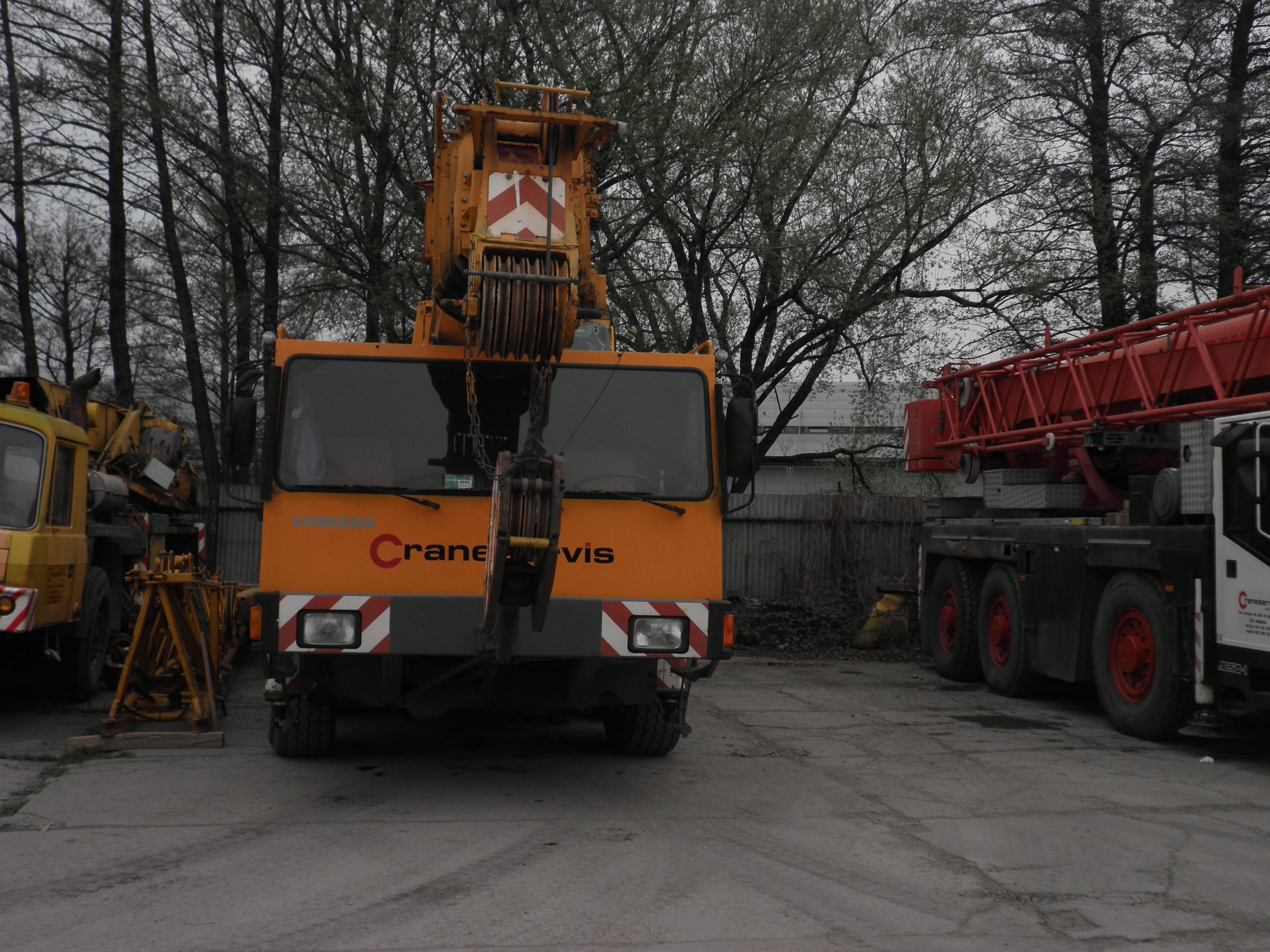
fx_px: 1651
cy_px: 476
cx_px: 635
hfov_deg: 42.1
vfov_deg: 32.2
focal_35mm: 45
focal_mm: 8.2
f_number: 4.4
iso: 64
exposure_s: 1/400
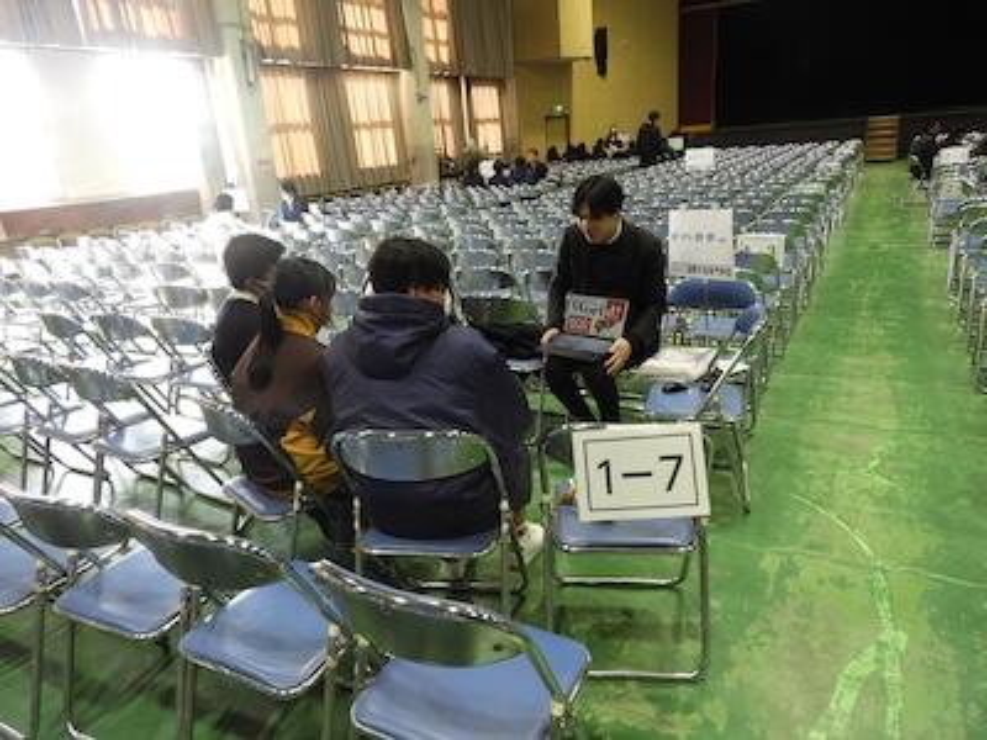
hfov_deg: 71.6
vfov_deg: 56.8
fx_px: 684
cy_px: 370
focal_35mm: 24
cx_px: 494
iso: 180
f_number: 3.3
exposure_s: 1/30
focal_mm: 4.3
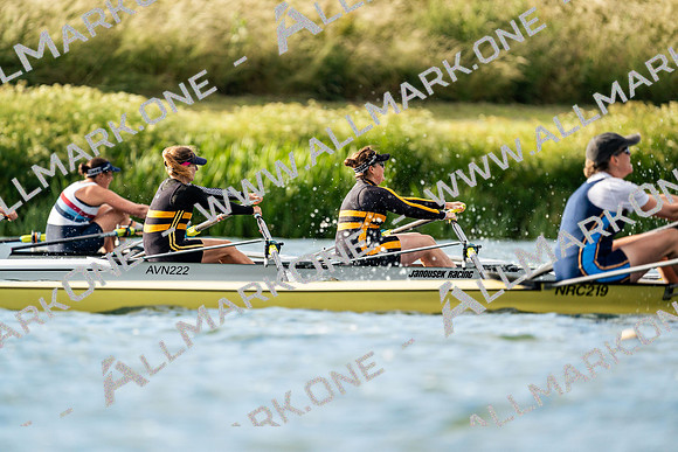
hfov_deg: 3.4
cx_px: 339
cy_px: 226
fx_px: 11302
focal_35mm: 600
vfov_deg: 2.3
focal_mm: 600
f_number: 6.3
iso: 400
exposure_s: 1/2000
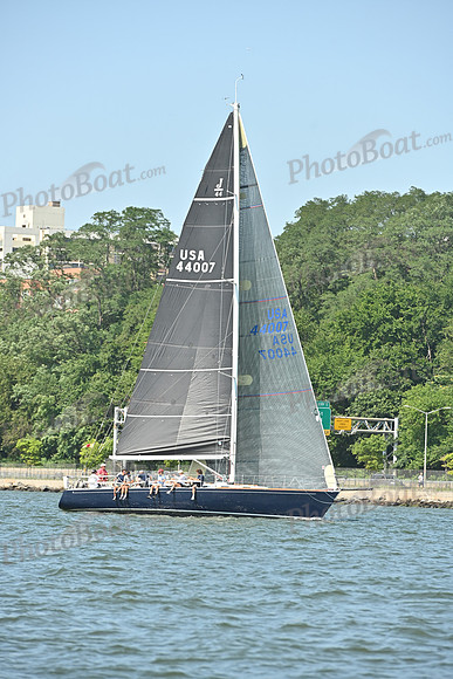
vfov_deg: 10.3
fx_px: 3772
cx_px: 226
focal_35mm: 200
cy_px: 340
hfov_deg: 6.9
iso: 320
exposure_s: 1/1000
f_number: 7.1
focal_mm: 200
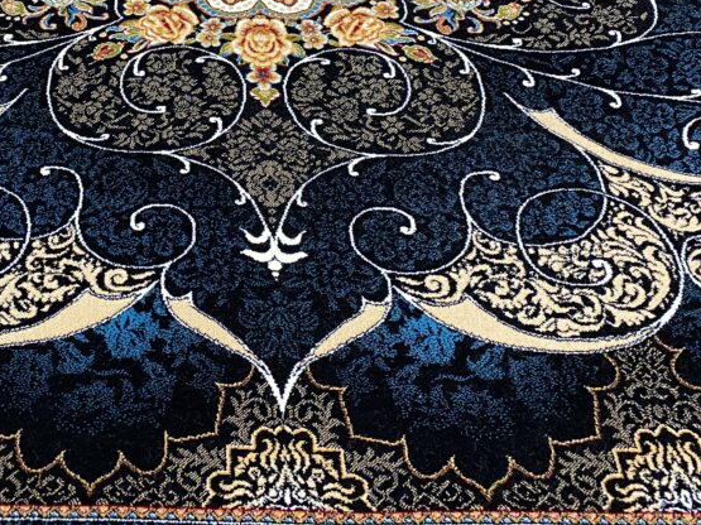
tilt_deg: -47.5
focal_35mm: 50
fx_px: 1012
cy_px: 64
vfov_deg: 28.1
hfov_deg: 37.5
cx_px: 199
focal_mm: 4.25
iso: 250
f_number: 1.8
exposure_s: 1/50
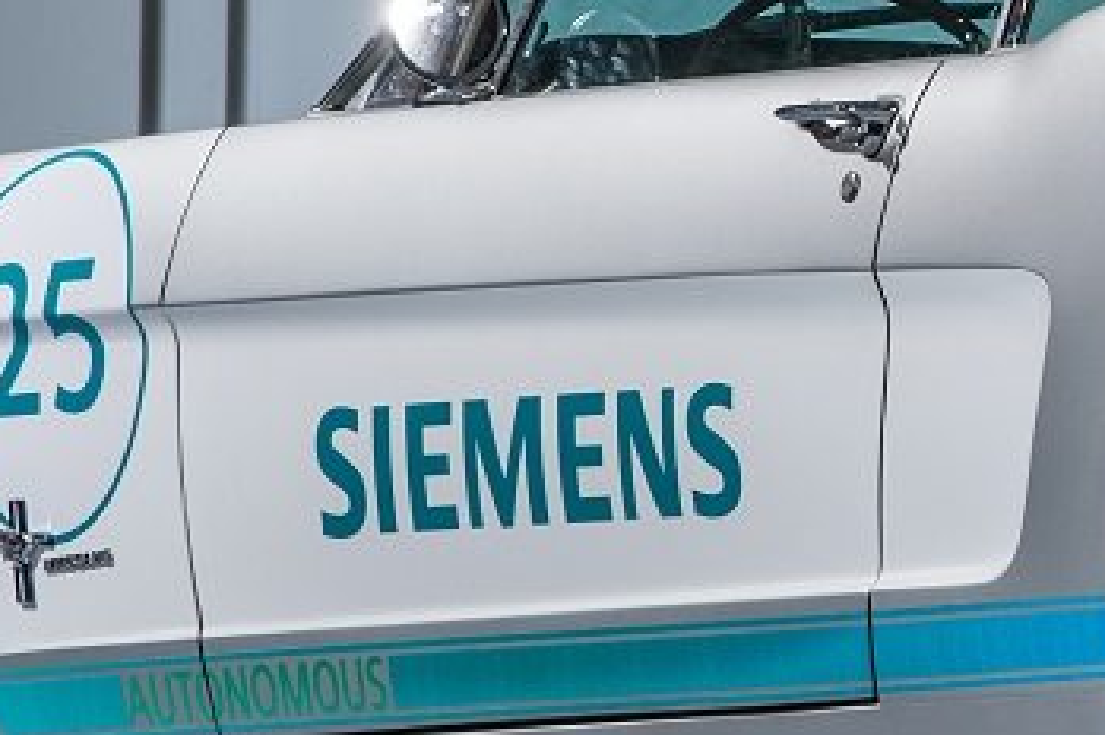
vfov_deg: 1.7
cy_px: 6
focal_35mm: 817
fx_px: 25053
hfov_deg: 2.5
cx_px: 1482
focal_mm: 190
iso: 200
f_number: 8
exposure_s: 1/200
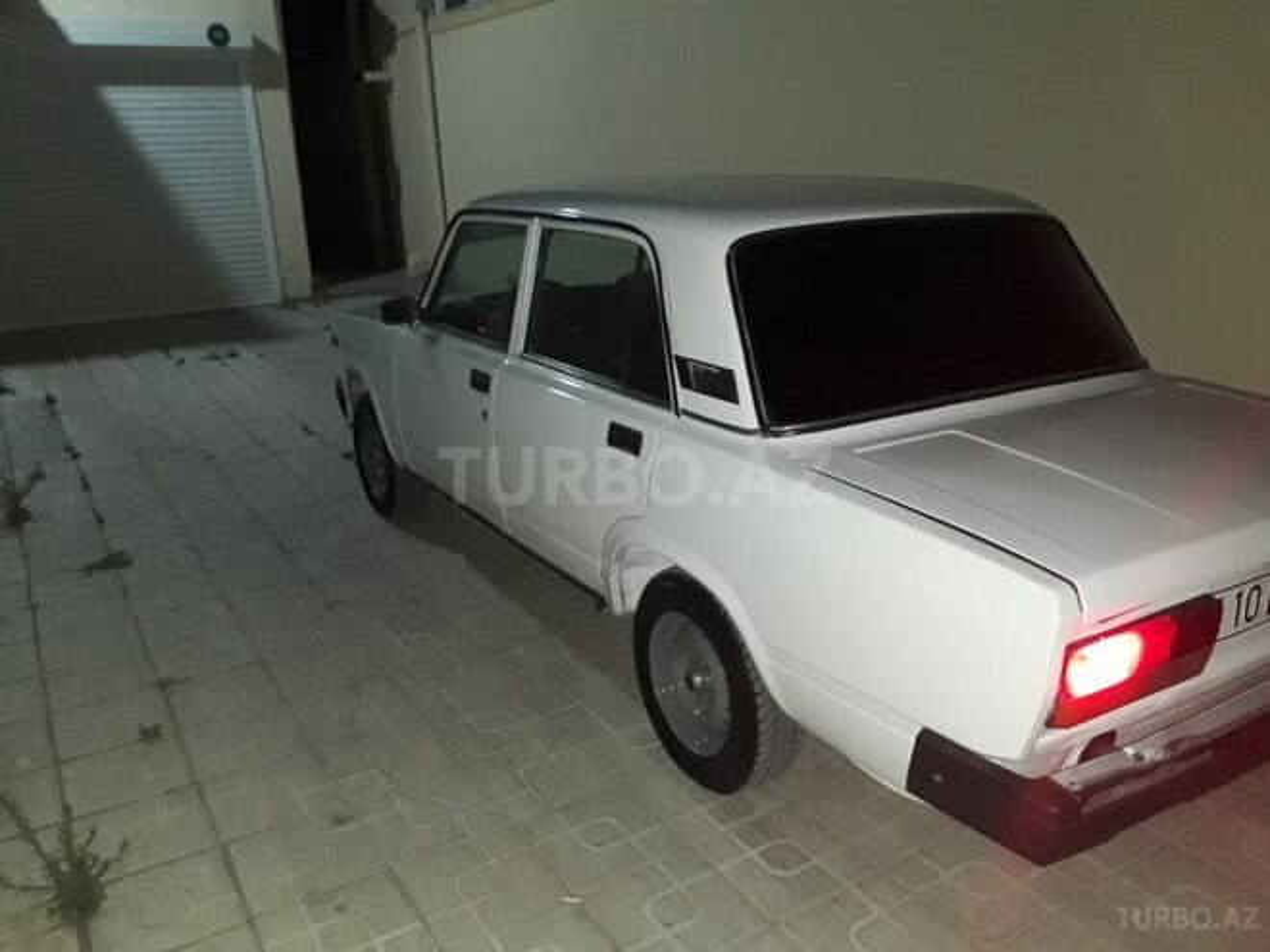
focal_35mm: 27
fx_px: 991
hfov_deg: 65.3
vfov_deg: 51.4
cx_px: 635
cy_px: 476
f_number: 1.9
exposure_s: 1/17
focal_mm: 3.6
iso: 320
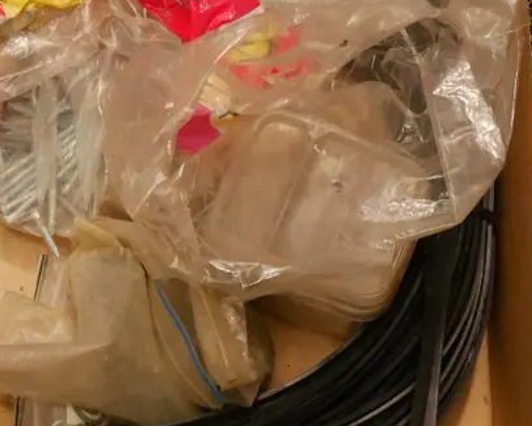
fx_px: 2173
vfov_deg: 11.1
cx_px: 166
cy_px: 40
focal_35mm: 138
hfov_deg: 13.9
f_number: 5.4
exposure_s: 1/125
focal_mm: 28
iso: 3200
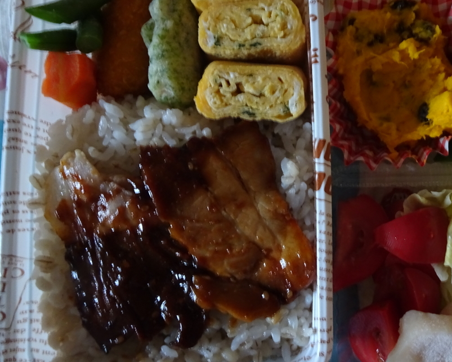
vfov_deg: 42.2
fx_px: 468
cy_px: 164
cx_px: 329
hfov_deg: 49.8
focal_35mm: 35
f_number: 3.5
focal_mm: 4.1
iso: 800
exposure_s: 1/10
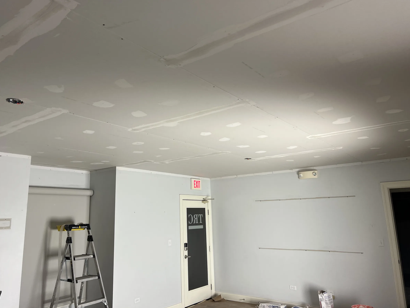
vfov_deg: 49.7
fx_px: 332
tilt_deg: +12.1
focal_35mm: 28
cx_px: 194
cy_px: 143
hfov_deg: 63.4
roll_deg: +1.8
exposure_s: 1/60
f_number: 1.5
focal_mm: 5.7
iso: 80
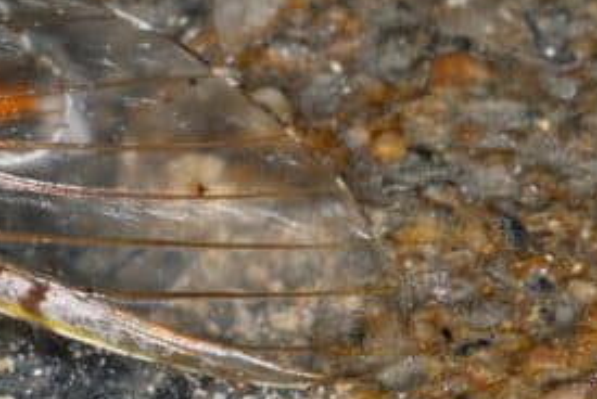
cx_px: -174
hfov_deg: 4.7
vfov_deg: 3.1
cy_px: -24
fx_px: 7311
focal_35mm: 440
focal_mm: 105
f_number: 45
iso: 100
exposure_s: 1/200
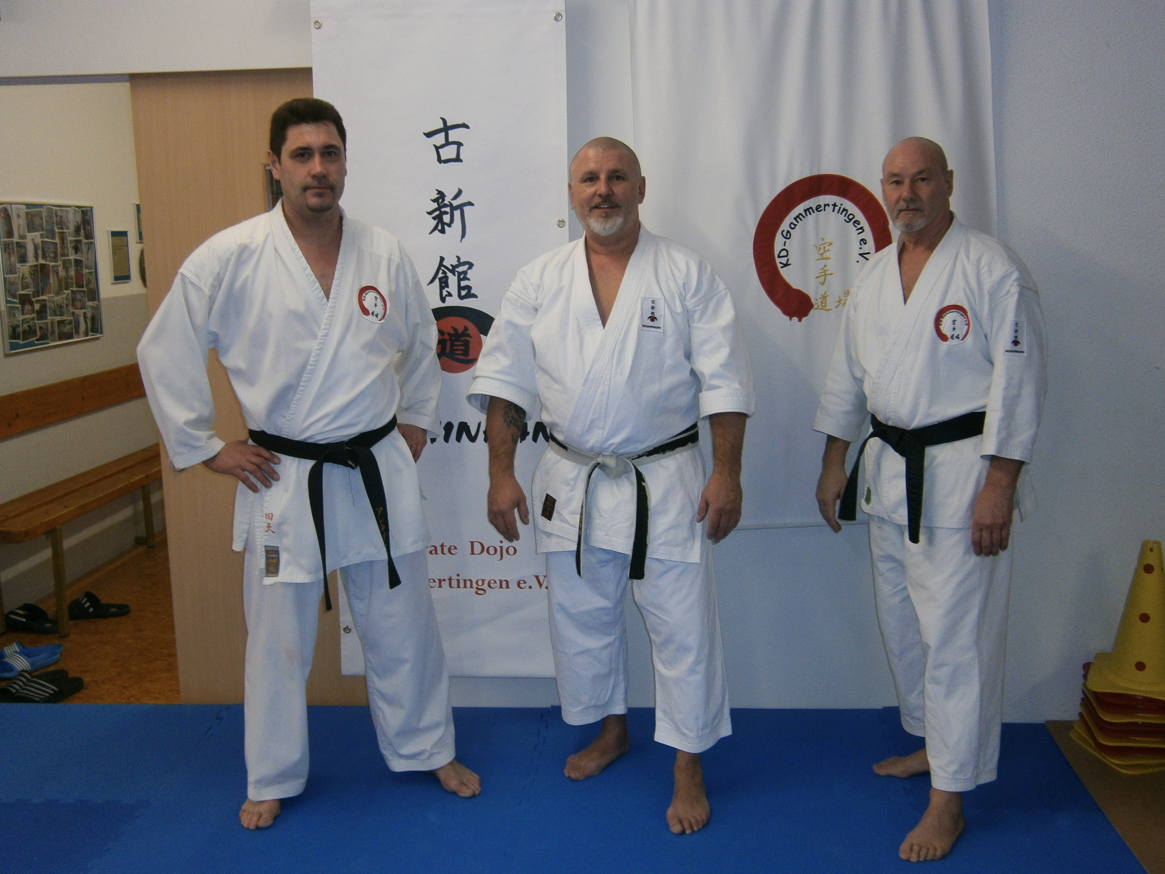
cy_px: 437
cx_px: 582
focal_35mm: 36
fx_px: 1212
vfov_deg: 39.7
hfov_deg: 51.4
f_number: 3.1
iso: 125
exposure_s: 1/40
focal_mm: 6.4
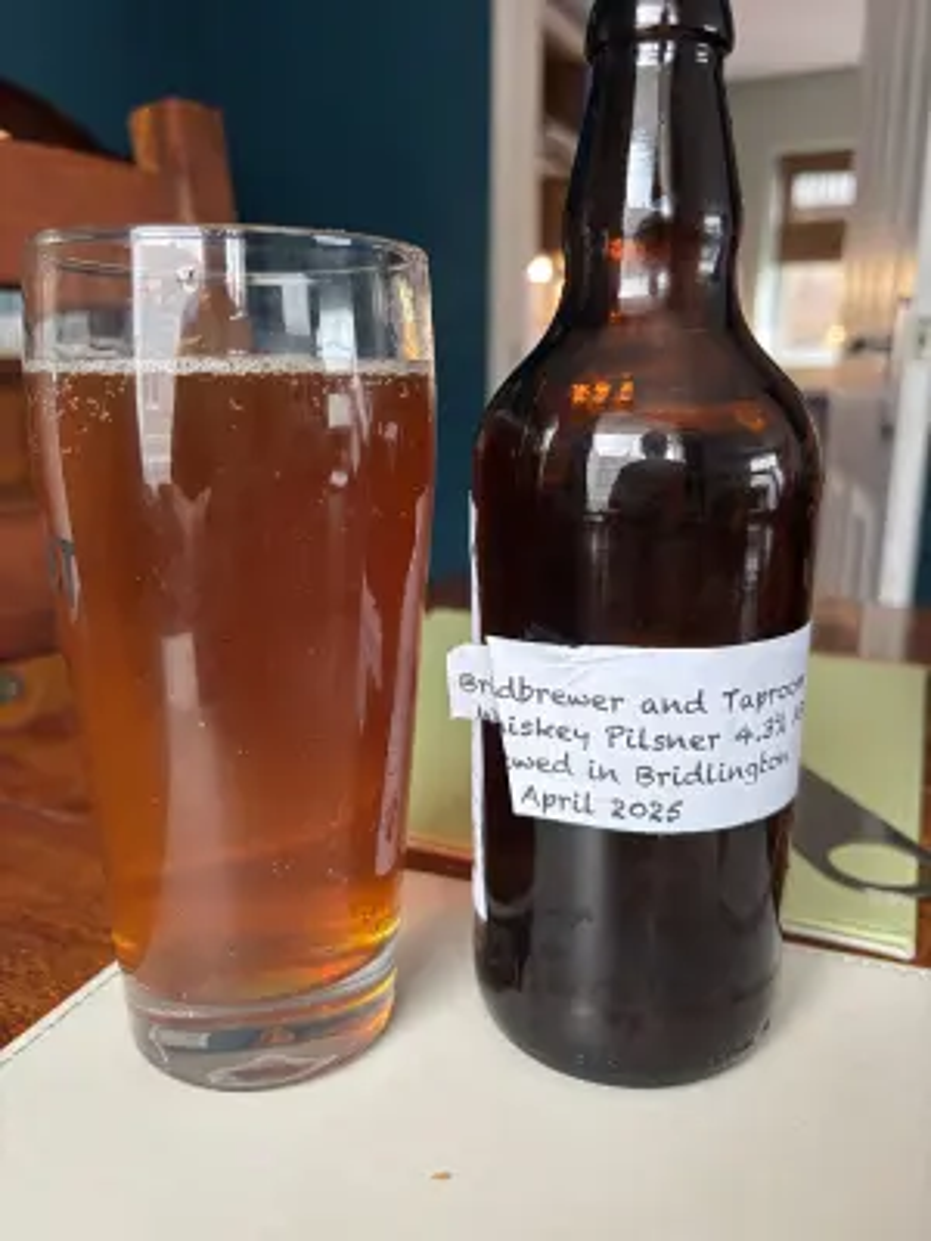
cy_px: 620
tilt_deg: -14.1
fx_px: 932
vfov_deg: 67.3
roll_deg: -1.1
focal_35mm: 26
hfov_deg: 53.1
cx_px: 466
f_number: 1.6
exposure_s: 1/60
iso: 400
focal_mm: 5.96
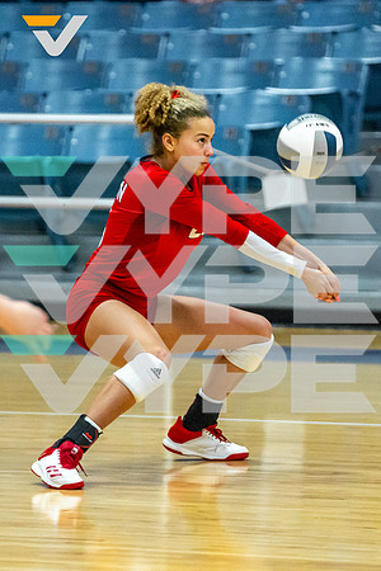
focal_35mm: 283
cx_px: 182
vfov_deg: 7.3
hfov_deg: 4.9
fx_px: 4488
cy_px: 245
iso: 2000
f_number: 2.8
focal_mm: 150
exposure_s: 1/1600
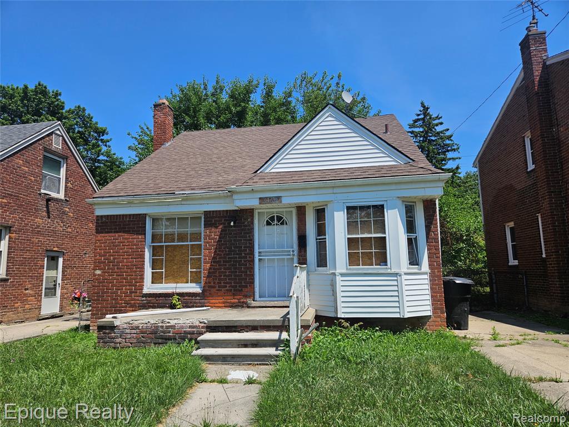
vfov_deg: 58.9
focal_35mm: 23
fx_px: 378
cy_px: 214
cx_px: 284
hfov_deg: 73.9
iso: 25
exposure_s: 1/1794
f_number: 1.8
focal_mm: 5.4
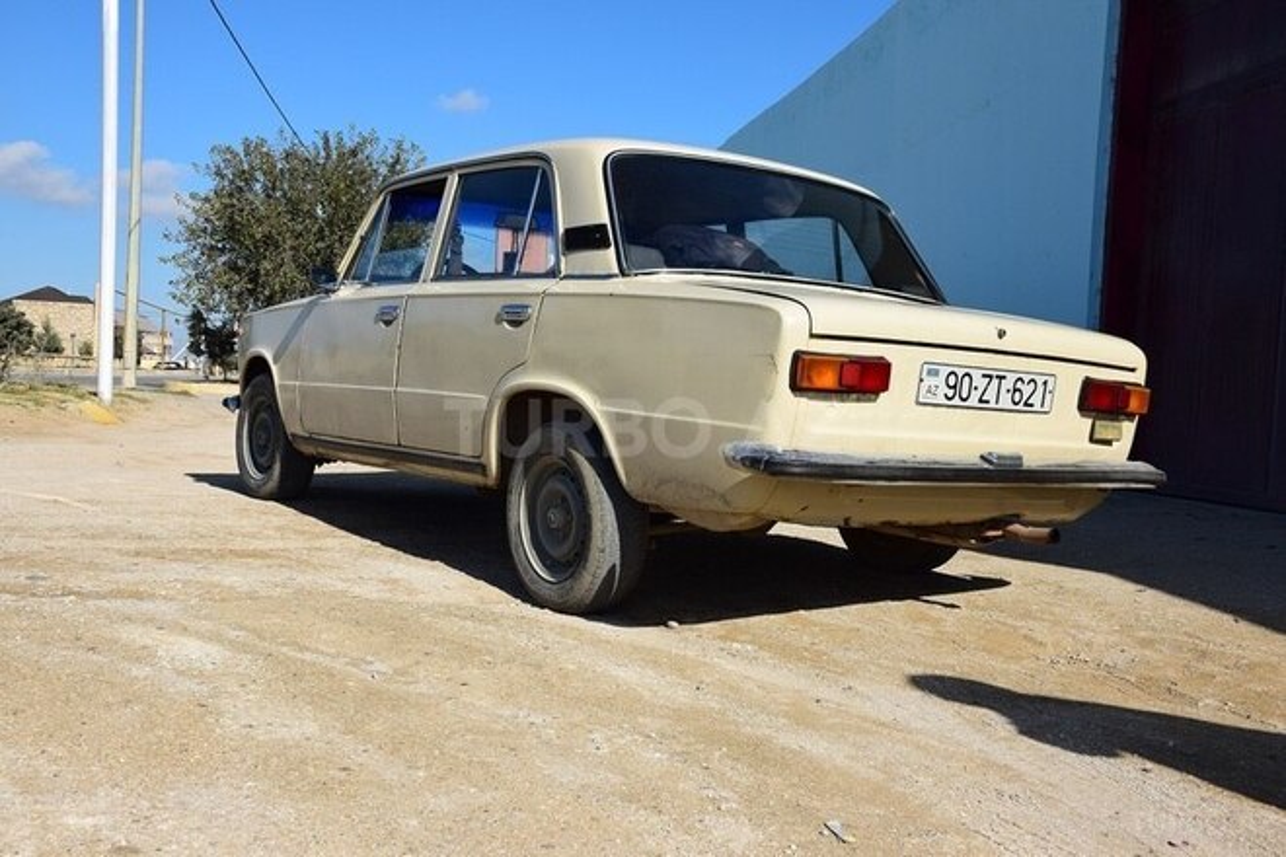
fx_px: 1393
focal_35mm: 39
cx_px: 643
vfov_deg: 34.2
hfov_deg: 49.6
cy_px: 428
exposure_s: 1/500
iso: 220
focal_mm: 26
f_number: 11
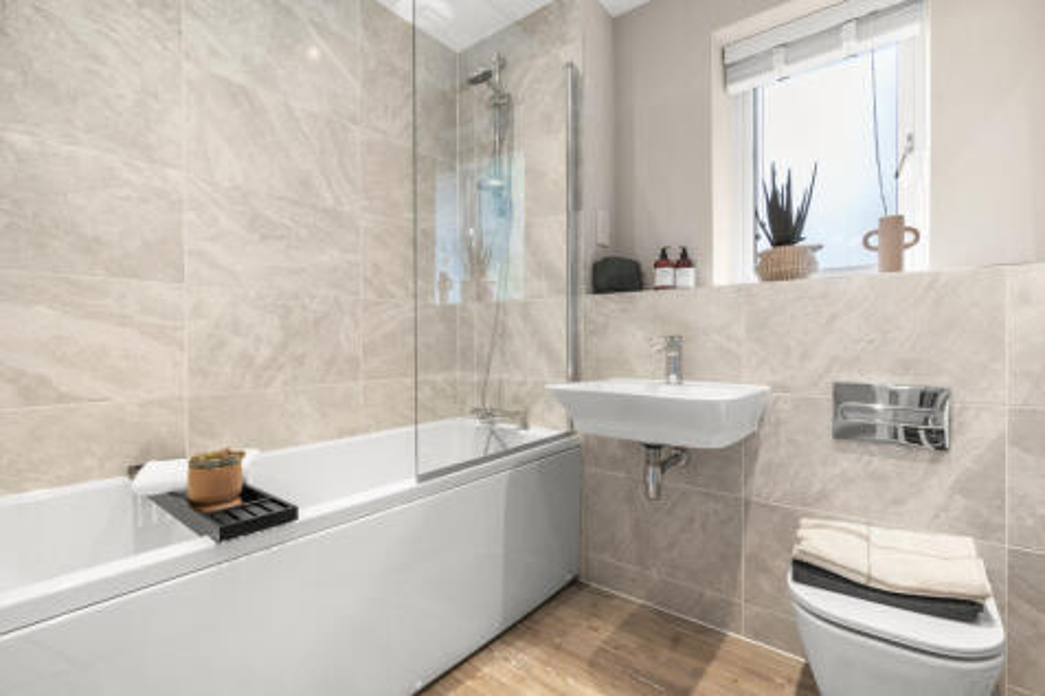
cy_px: 348
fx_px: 464
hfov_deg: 96.8
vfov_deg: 73.7
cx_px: 522
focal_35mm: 16
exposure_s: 1/1.25
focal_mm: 16
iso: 200
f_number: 9
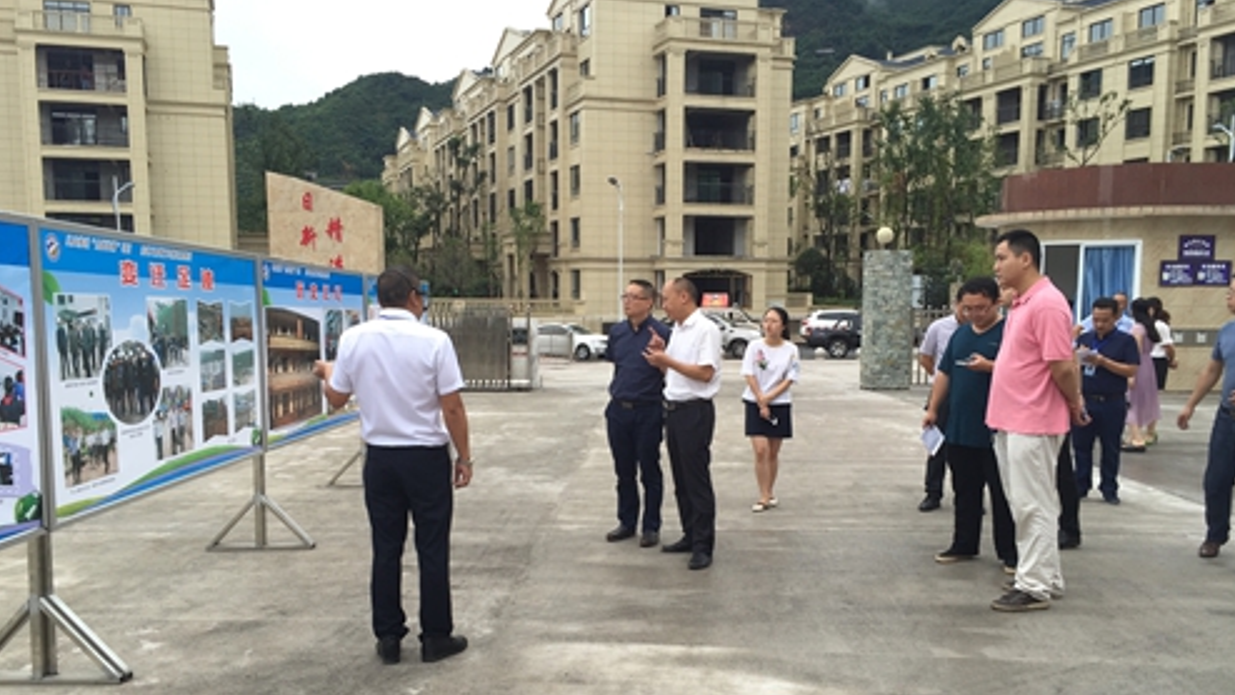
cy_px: 419
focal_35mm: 32
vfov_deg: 36.5
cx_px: 618
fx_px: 1048
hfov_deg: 61.0
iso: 32
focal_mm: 4.15
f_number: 2.2
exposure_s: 1/100
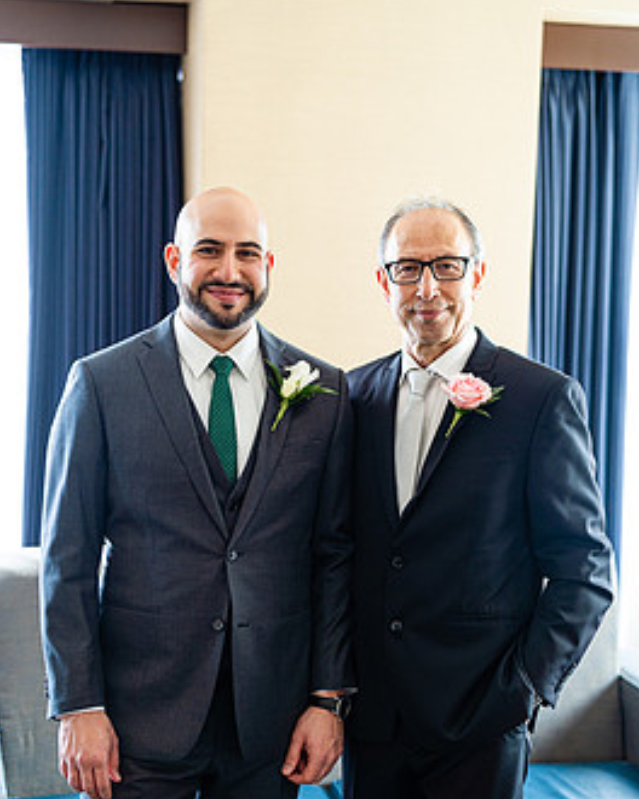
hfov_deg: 23.8
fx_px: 1513
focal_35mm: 64
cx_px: 283
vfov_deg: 29.5
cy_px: 472
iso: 640
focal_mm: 50
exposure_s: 1/250
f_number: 1.8
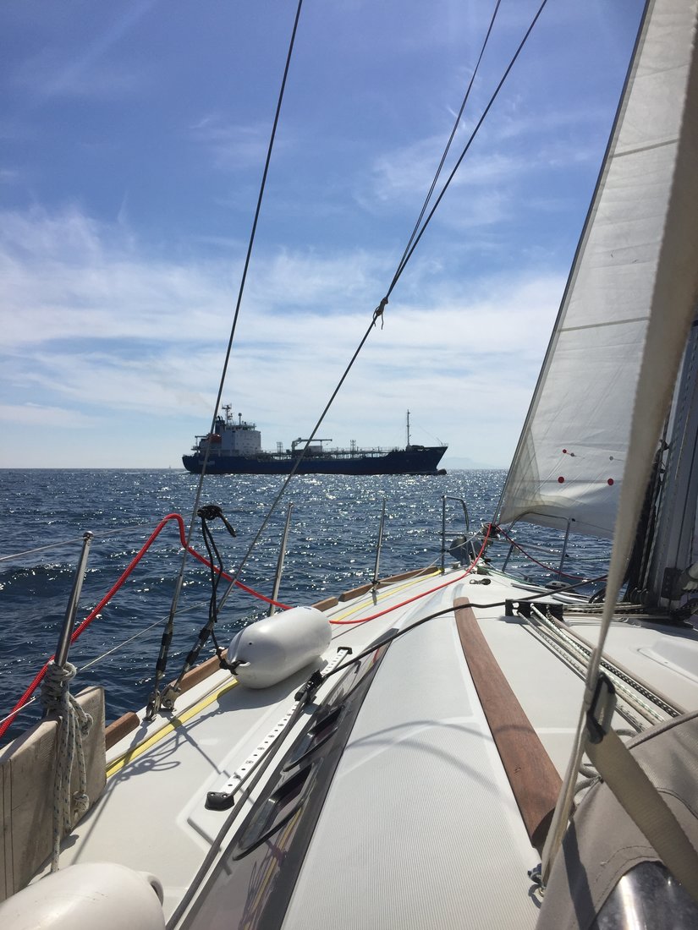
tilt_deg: -2.4
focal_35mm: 29
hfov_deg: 48.2
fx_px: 780
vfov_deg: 61.7
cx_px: 349
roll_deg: -0.6
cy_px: 465
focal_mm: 4.15
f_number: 2.2
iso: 32
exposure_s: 1/6623
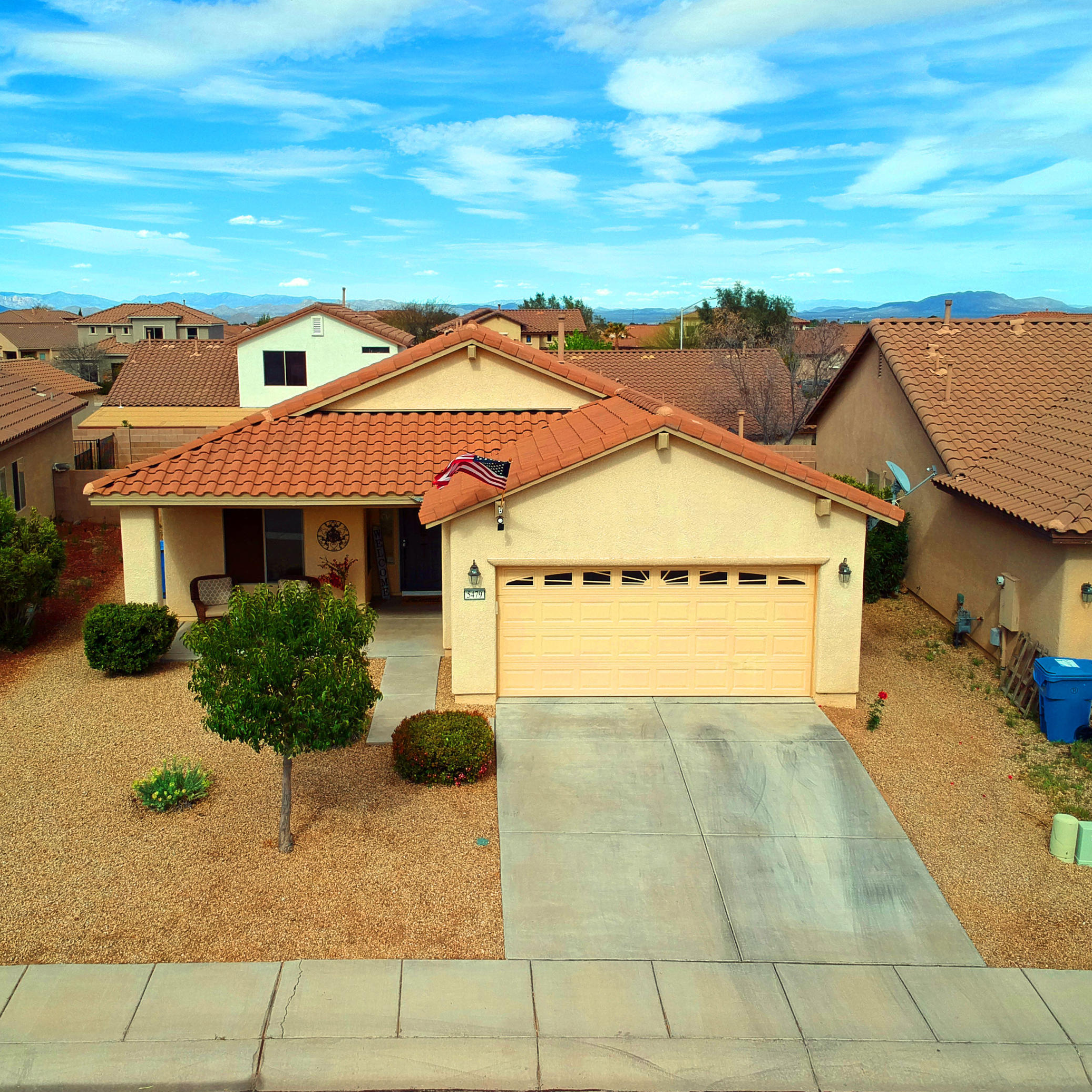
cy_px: 526
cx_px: 503
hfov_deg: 51.1
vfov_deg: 51.1
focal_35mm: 32
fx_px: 1142
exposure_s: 1/640
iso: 100
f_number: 2.6
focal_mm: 4.49
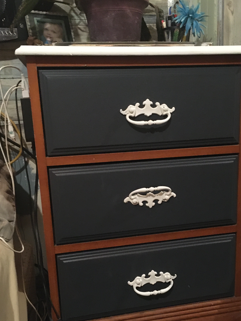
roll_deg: +1.4
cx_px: 139
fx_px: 343
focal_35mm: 37
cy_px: 183
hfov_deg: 38.6
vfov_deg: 50.0
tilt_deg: -16.5
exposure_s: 1/15
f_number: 2.2
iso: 320
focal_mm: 4.15
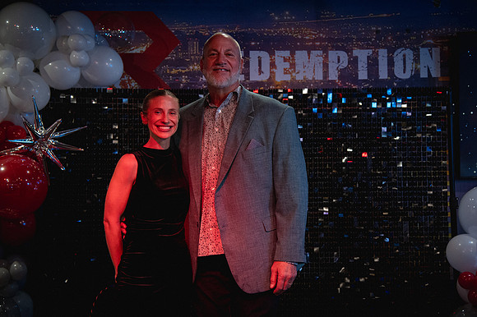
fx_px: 735
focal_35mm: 56
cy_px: 149
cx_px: 254
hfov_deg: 35.9
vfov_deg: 24.4
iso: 4000
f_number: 4
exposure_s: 1/60
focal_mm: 52
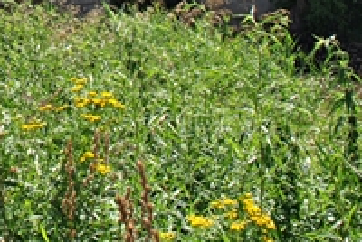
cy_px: -172
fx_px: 1208
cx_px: -83
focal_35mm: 120
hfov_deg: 16.3
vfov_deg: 10.8
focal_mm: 20
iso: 100
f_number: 8
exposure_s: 1/250
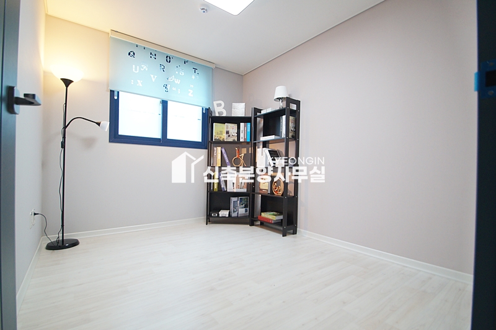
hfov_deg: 95.0
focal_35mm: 16
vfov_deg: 72.0
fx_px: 227
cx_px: 248
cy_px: 165
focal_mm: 11
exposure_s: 1/80
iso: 800
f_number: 4
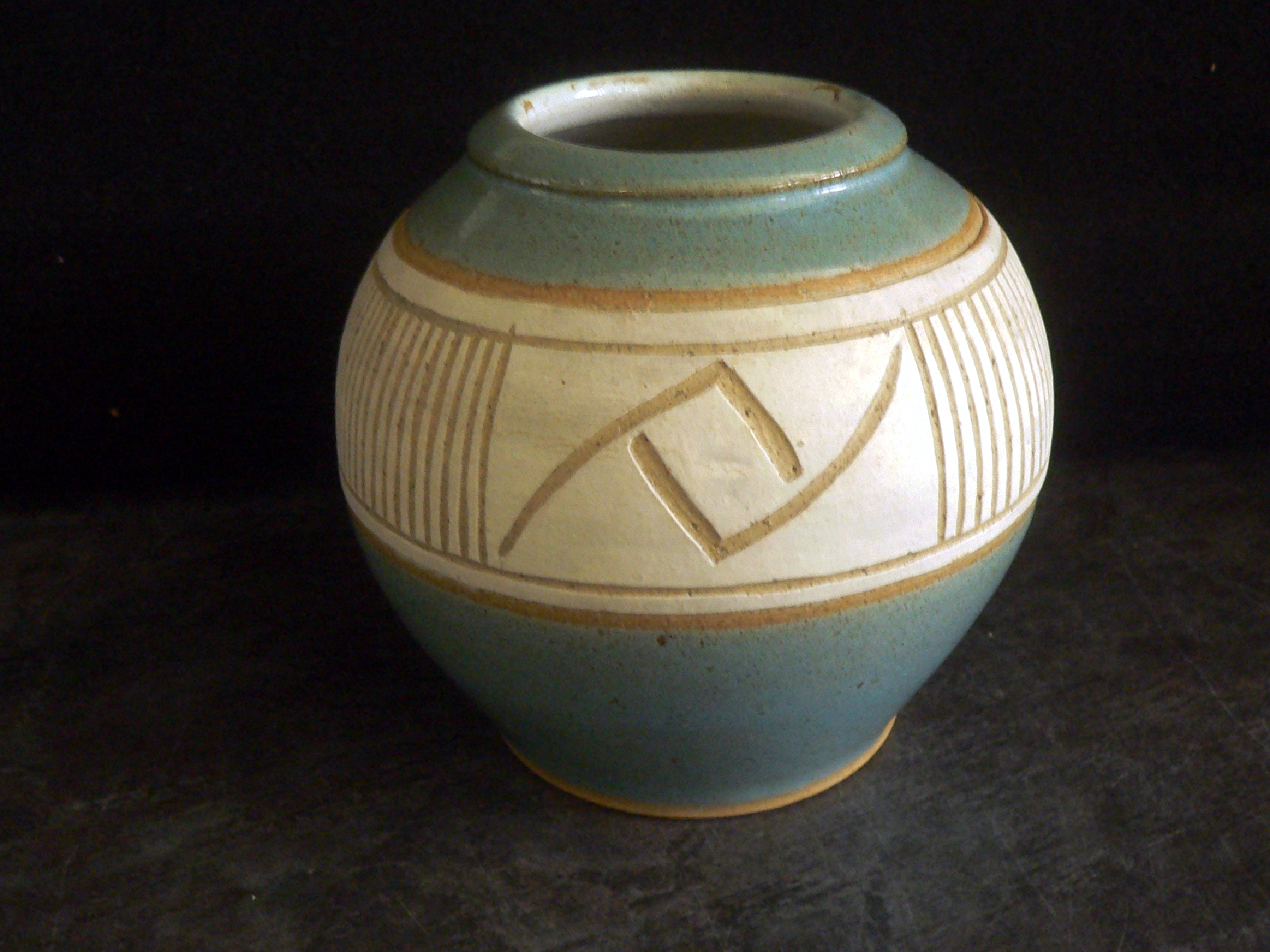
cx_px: 635
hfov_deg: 51.4
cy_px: 476
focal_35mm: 36
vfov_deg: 39.7
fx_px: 1321
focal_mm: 6
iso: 400
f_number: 2.8
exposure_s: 1/4
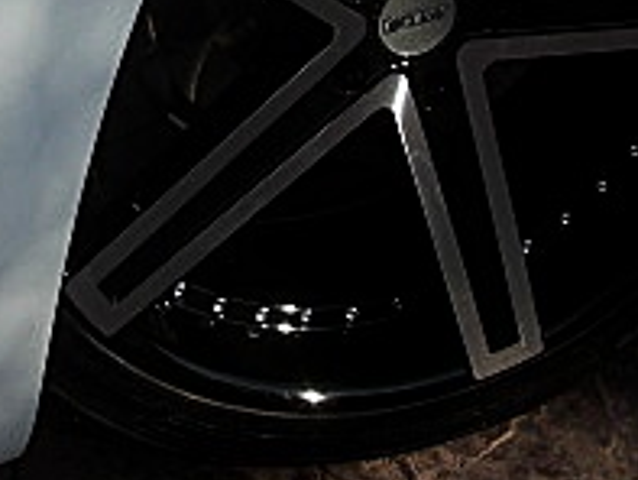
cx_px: 133
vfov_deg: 12.3
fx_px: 2158
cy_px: -123
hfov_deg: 16.7
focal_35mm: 117
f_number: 2.8
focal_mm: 6.3
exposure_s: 1/500
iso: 50
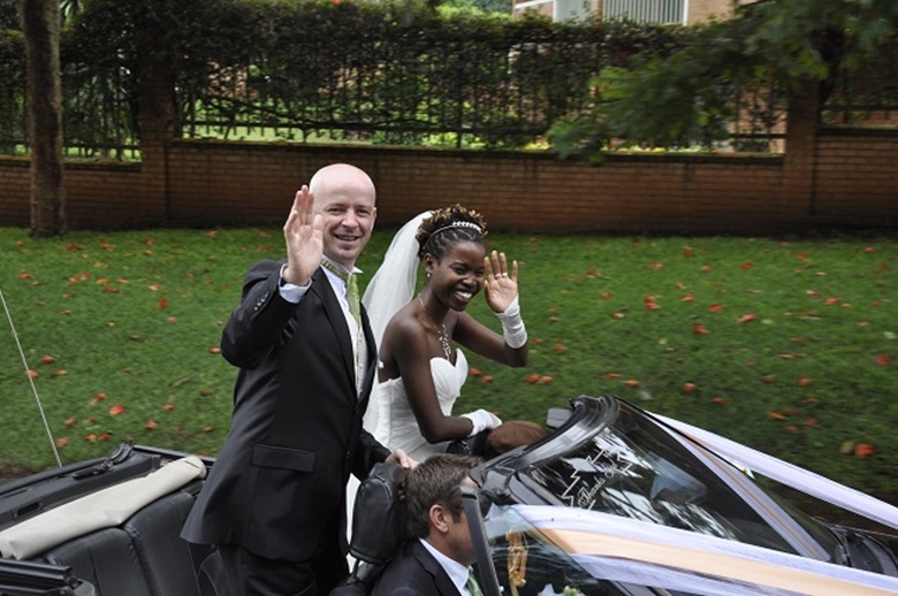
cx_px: 449
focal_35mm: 52
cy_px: 298
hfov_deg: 37.9
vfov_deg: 25.7
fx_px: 1308
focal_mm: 35
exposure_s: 1/125
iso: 400
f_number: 9
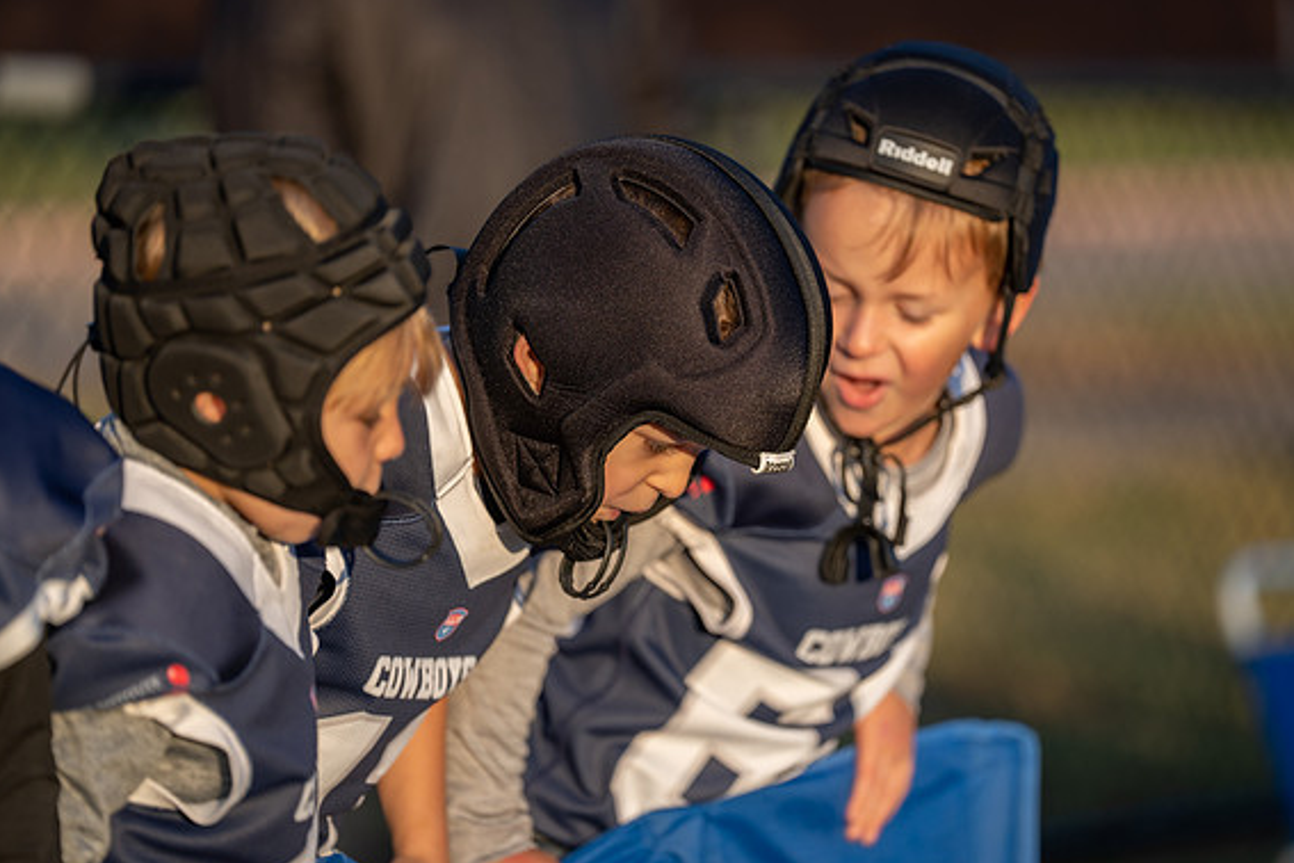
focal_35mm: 182
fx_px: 6541
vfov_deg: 7.5
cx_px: 655
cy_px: 435
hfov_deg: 11.3
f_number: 2.8
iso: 100
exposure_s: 1/640
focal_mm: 178
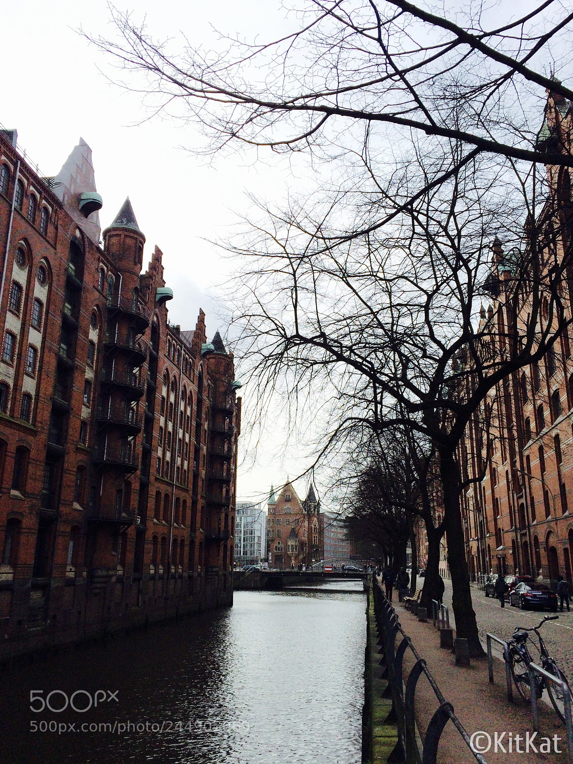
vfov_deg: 61.7
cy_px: 382
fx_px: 640
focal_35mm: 29
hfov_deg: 48.2
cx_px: 286
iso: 32
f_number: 2.2
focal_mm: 4.15
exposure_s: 1/2160
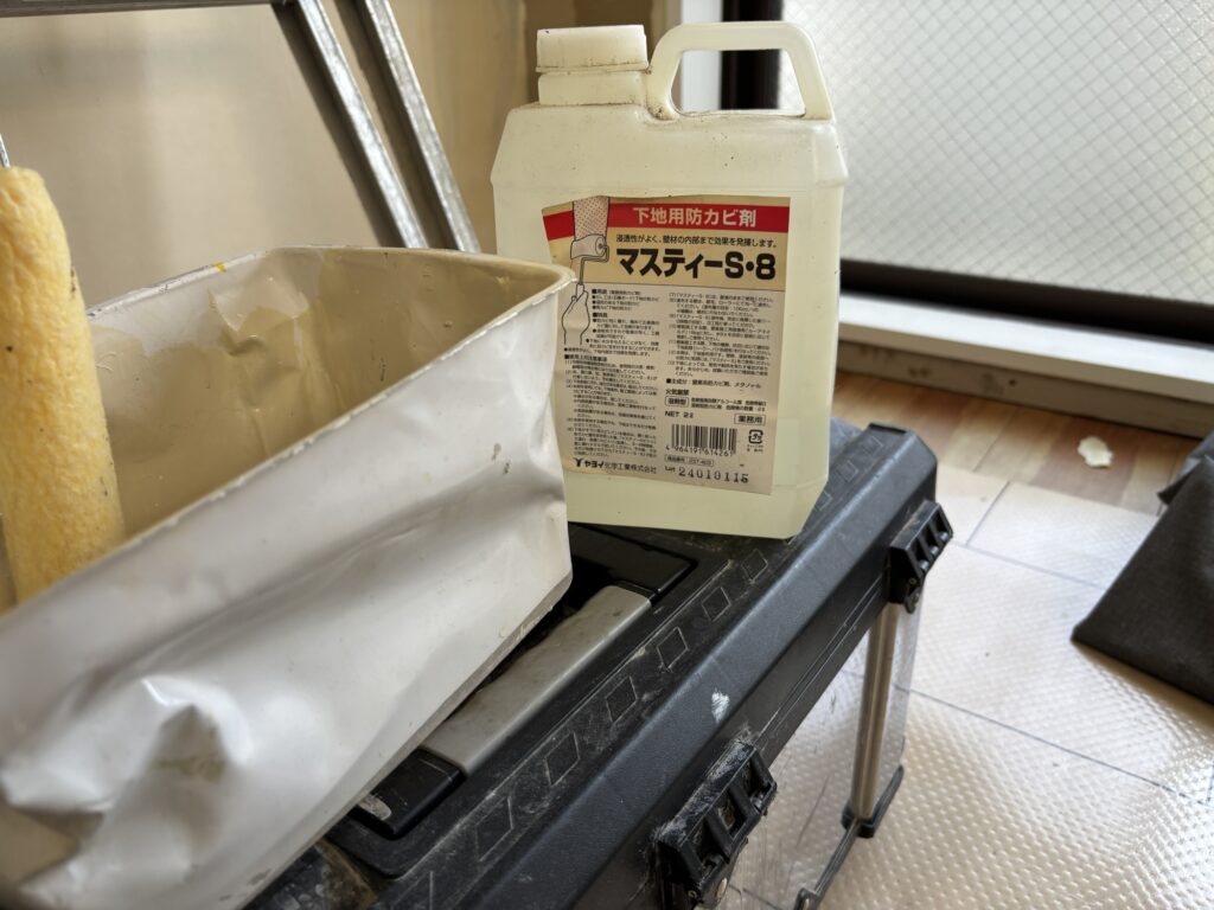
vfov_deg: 53.1
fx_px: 912
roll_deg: +1.7
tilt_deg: -26.8
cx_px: 607
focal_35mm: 26
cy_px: 455
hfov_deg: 67.3
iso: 50
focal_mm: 5.96
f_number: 1.6
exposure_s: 1/121
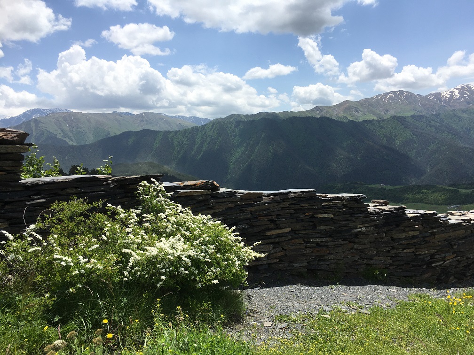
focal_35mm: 29
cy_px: 178
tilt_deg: -4.9
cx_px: 237
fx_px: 397
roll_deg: +2.3
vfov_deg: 48.2
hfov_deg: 61.7
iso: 25
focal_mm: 4.15
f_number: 2.2
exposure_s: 1/2198
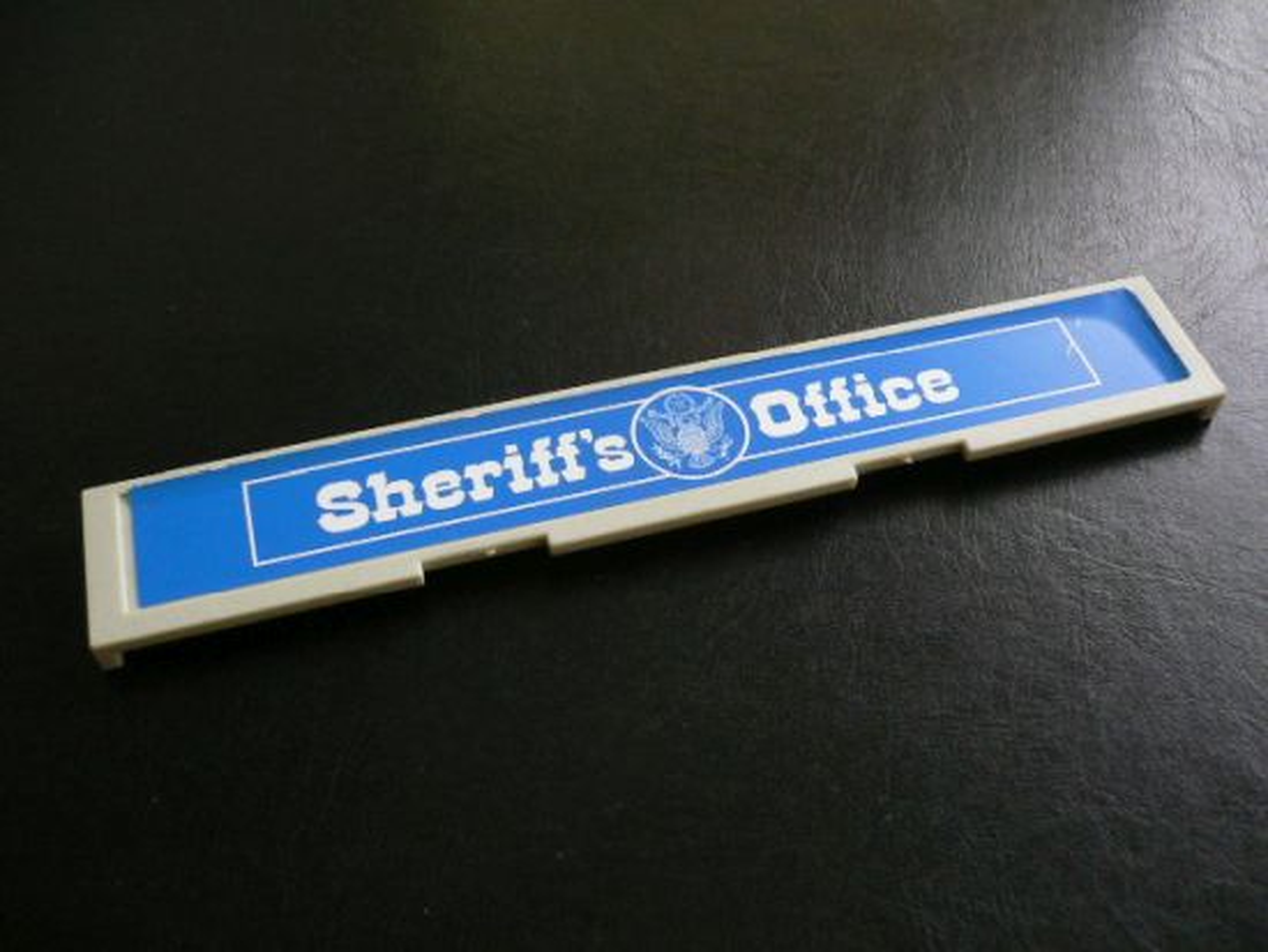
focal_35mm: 35
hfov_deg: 52.6
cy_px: 476
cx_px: 634
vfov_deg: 40.7
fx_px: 1283
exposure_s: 1/8
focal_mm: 5.8
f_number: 2.8
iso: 200
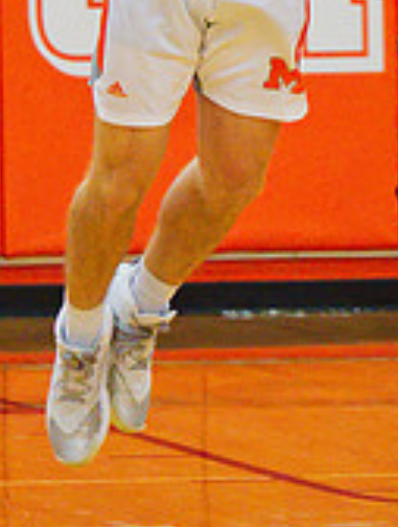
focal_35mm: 536
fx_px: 8176
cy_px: -144
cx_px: 445
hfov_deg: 2.8
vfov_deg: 3.7
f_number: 2.8
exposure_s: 1/500
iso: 8000
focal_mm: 100
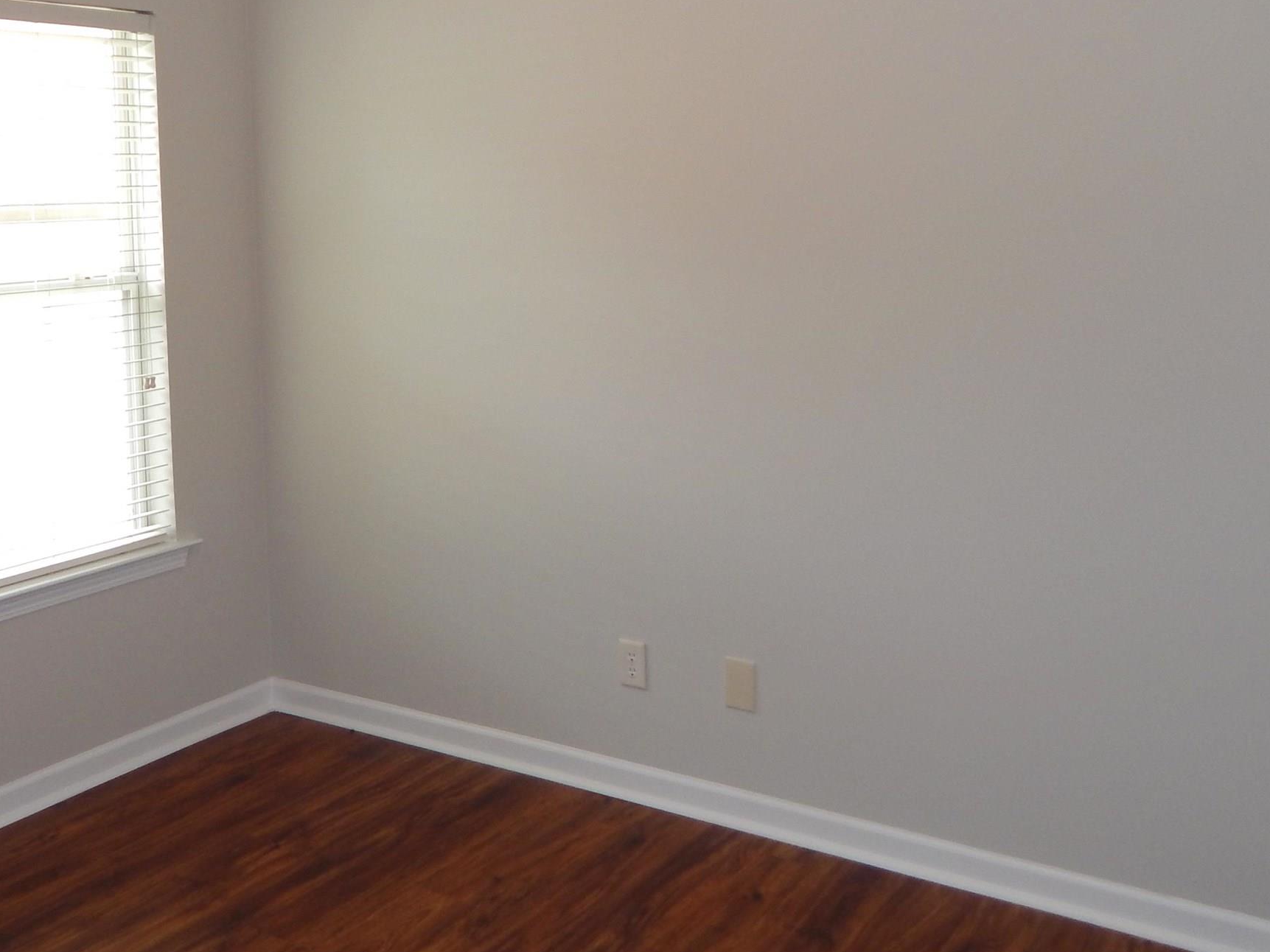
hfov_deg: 45.5
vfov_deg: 34.7
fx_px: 1504
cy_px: 291
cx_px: 504
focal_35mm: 41
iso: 125
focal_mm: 4
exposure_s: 1/50
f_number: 3
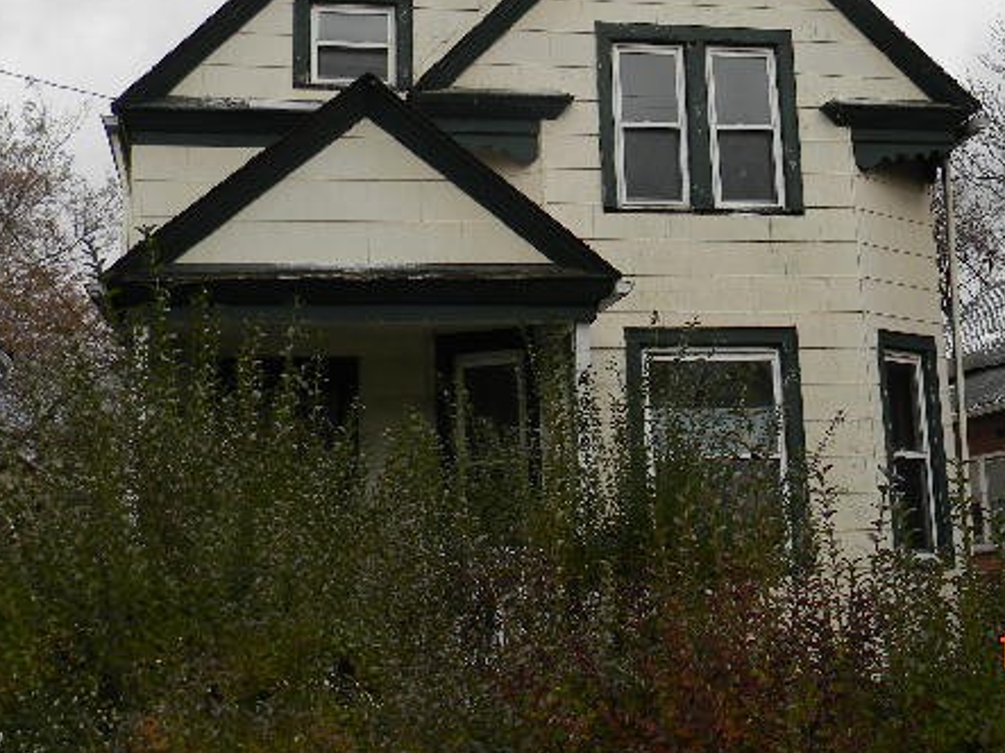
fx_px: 1509
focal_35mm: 52
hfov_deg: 36.7
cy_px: 220
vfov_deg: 27.7
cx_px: 583
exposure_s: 1/176
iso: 80
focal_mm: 6.4
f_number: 3.7
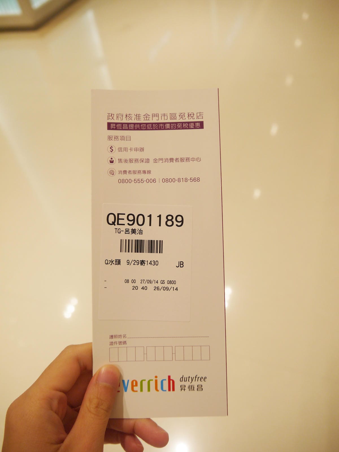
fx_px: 366
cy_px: 226
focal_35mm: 28
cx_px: 170
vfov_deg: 63.4
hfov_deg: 49.7
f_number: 4
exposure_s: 1/125
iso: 160
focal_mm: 14
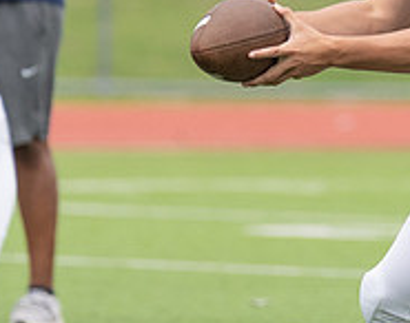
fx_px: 14062
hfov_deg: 1.7
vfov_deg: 1.3
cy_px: 19
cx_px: 407
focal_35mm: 1165
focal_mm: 200
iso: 250
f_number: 2.8
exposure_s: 1/1250
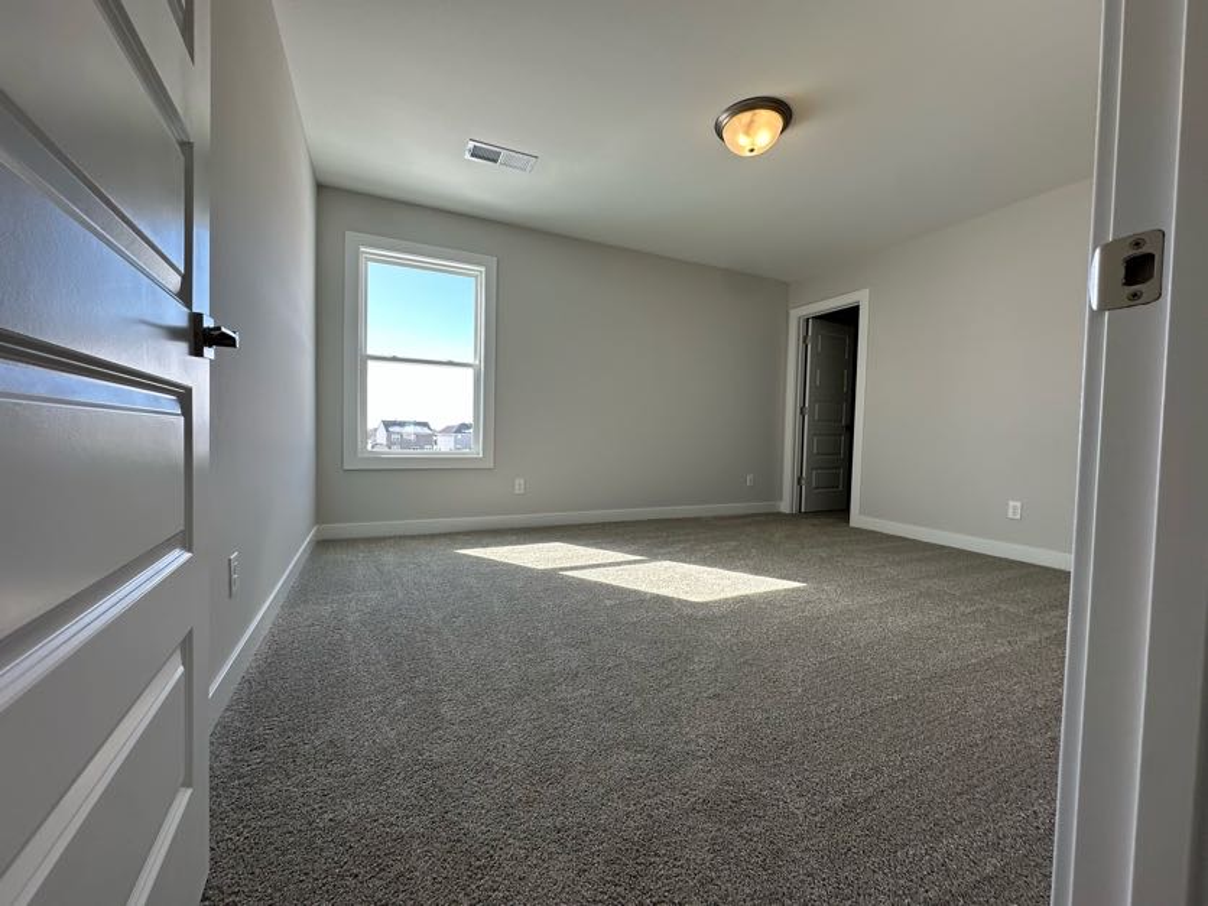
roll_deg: -0.7
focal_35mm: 14
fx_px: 489
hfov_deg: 102.1
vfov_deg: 85.7
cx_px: 604
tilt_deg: -2.6
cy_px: 453
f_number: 2.2
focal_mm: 2.22
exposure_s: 1/241
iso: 40
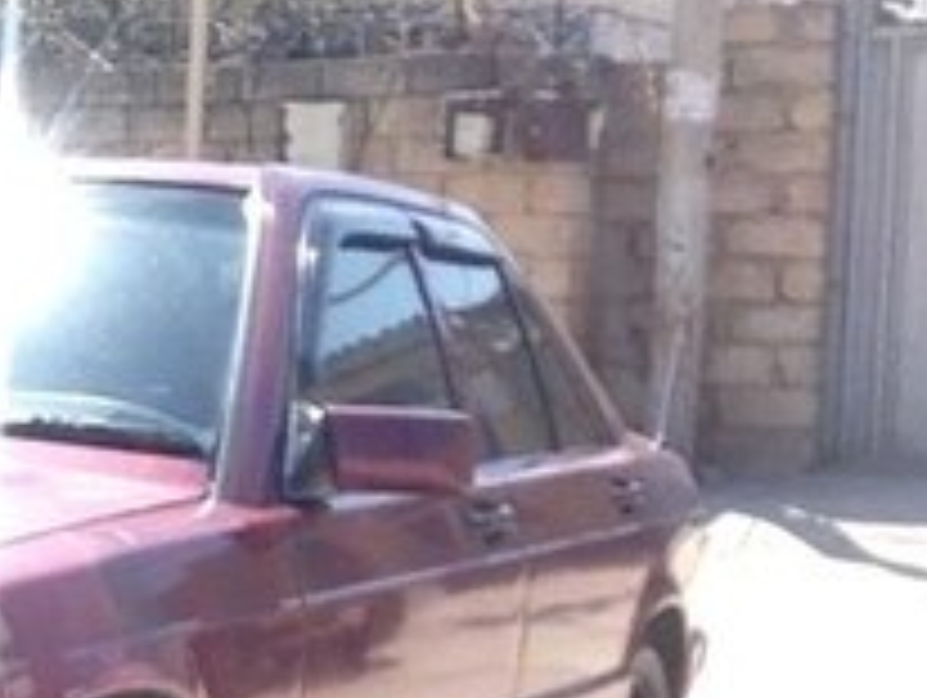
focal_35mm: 112
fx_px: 3003
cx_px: -446
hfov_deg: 16.1
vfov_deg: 13.2
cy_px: 507
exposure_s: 1/575
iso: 32
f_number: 2.4
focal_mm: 2.18
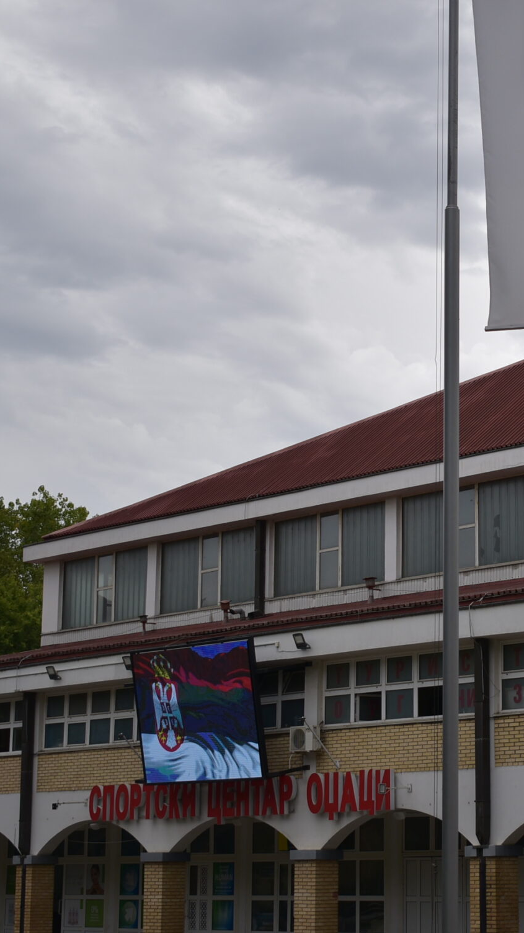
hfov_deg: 15.9
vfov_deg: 28.2
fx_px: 1853
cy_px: 452
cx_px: 475
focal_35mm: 75
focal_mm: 28
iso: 100
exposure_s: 1/500
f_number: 4.2
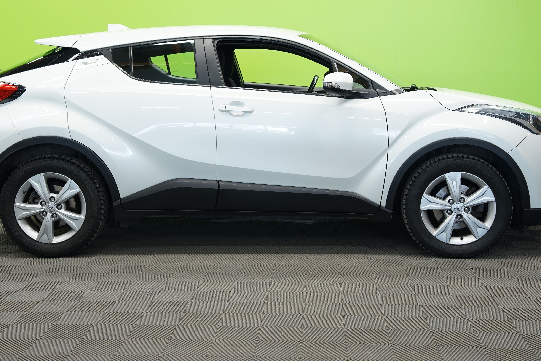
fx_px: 811
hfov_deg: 36.9
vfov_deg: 25.0
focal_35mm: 54
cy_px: 145
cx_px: 268
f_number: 5.6
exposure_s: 1/15
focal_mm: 42
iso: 500
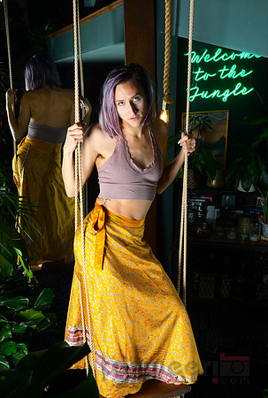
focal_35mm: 52
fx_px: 582
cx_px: 134
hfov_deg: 25.9
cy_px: 199
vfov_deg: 37.7
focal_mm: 35
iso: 400
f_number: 8
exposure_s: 1/125
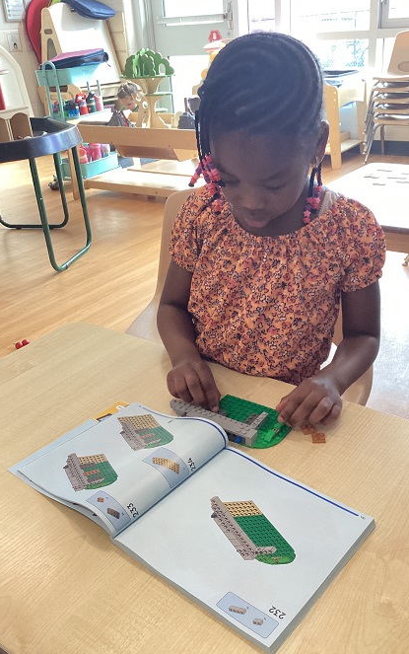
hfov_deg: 38.3
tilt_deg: -27.3
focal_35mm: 33
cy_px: 327
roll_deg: +3.0
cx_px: 234
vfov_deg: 58.1
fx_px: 588
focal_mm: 3.3
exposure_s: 1/60
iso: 250
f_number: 2.4
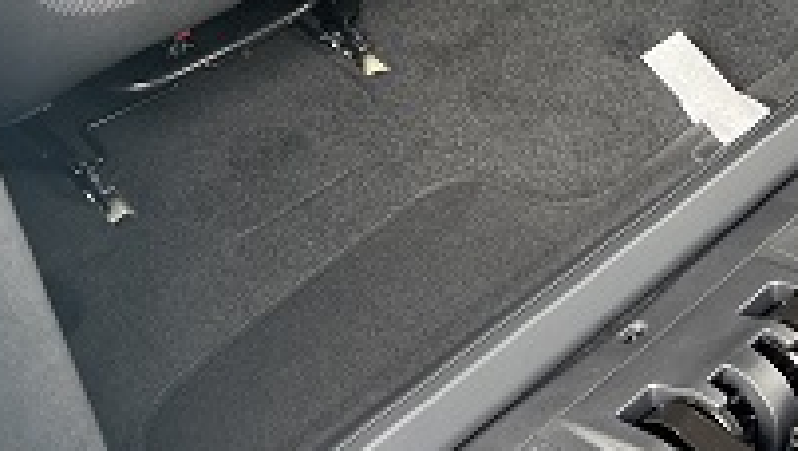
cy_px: -208
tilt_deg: -26.3
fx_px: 1482
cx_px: 707
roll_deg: -1.5
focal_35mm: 70
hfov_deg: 29.0
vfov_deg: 16.0
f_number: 1.5
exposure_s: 1/121
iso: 125
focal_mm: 5.7
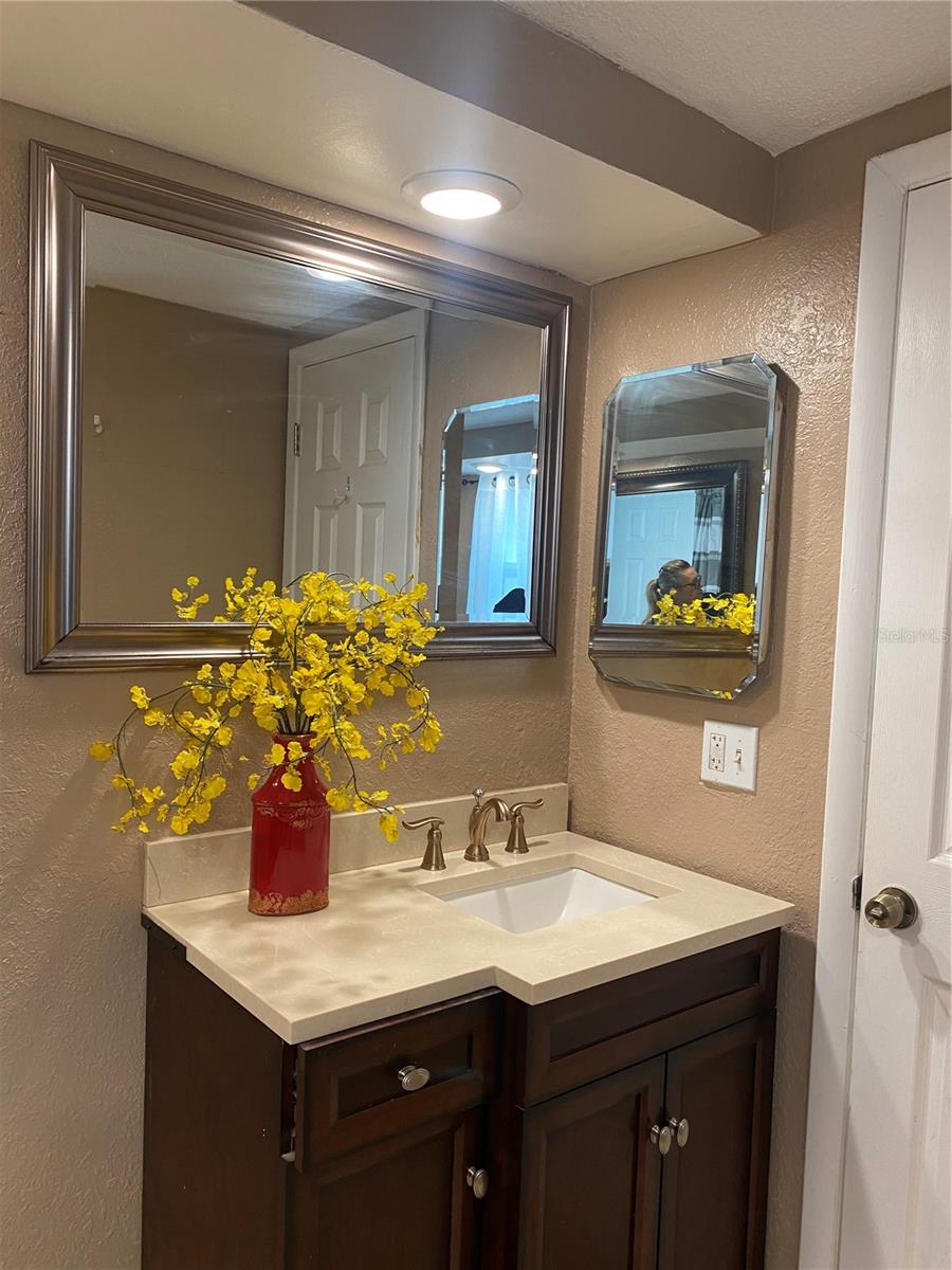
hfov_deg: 53.1
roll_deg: -1.7
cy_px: 635
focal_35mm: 26
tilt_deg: -1.5
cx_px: 476
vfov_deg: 67.3
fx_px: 953
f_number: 1.8
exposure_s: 1/60
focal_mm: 4.25
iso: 80
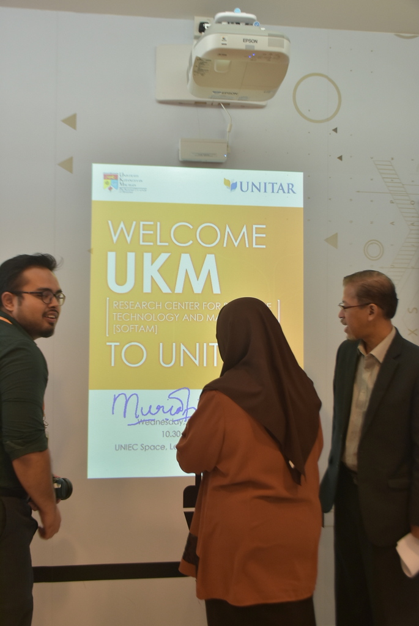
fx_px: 627
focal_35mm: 36
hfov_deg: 37.0
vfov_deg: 53.1
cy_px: 313
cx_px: 210
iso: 640
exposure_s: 1/125
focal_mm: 24
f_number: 3.8
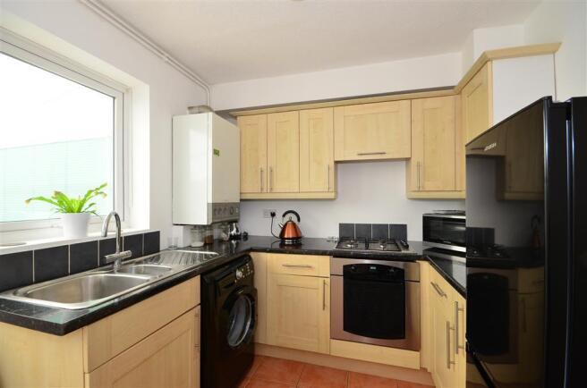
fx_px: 244
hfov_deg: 100.5
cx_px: 294
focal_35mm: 15
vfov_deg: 77.0
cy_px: 194
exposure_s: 1/1.6
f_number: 10
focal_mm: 10
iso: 400
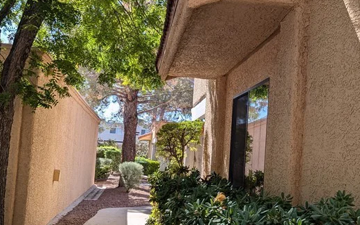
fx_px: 491
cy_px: 128
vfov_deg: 25.8
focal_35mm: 50
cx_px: 217
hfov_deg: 40.1
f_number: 1.85
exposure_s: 1/967
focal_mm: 6.81
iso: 46
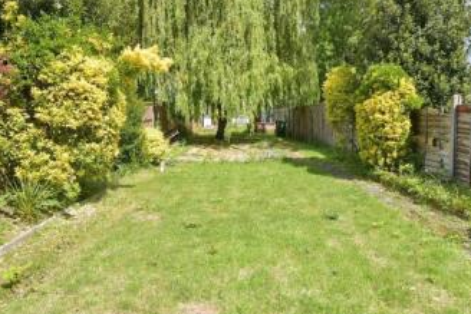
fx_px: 393
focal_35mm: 30
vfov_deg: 43.6
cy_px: 144
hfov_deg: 61.9
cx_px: 251
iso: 80
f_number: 8
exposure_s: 1/250
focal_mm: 10
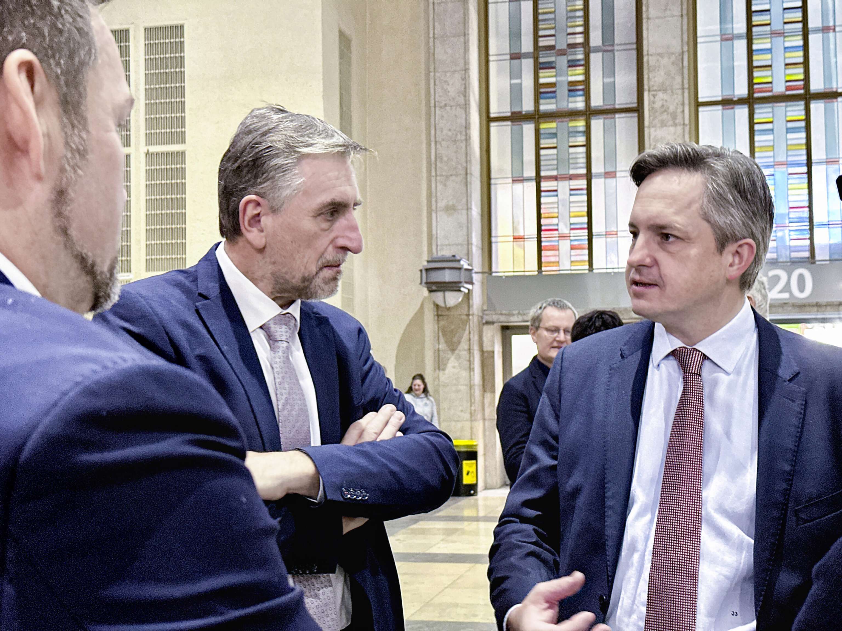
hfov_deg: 39.7
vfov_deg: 30.3
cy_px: 316
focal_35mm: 48
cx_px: 421
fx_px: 1168
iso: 400
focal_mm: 6.86
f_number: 1.78
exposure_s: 1/25
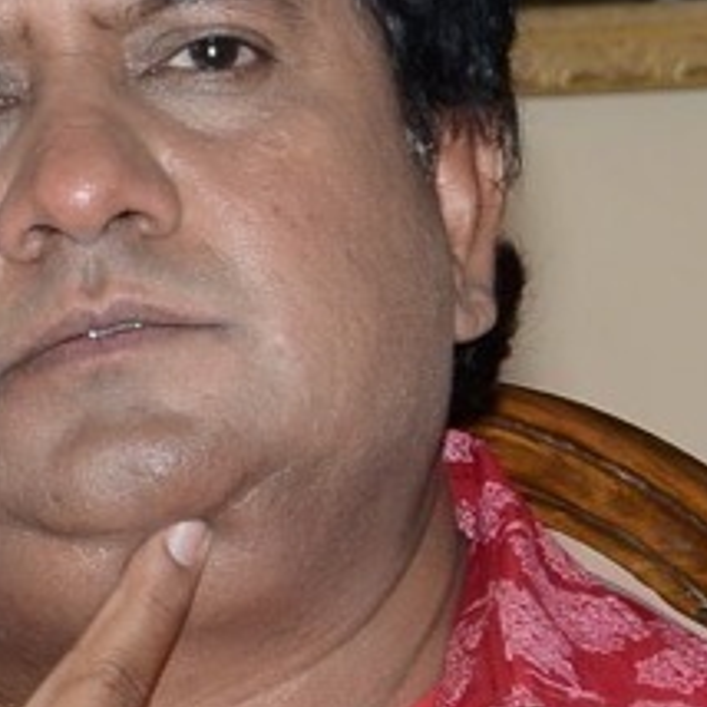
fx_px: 14012
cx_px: -836
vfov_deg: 2.9
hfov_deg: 2.9
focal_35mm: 606
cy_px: 669
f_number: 7.1
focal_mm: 85
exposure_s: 1/125
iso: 250
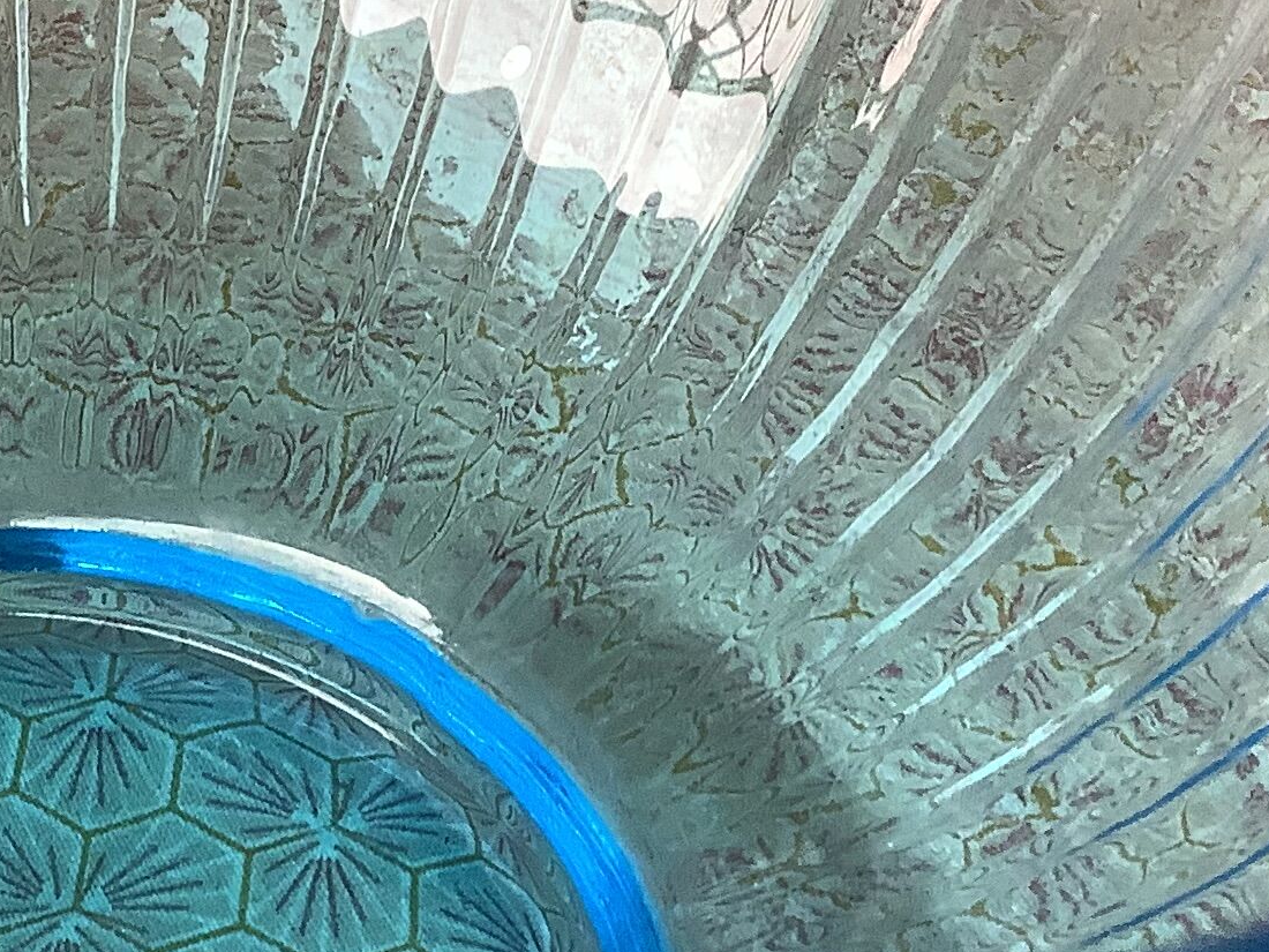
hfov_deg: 20.8
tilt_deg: -30.4
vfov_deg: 15.7
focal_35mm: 92
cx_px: 67
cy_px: -30
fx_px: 3373
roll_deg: -1.1
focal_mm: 3.3
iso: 80
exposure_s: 1/100
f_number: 2.4
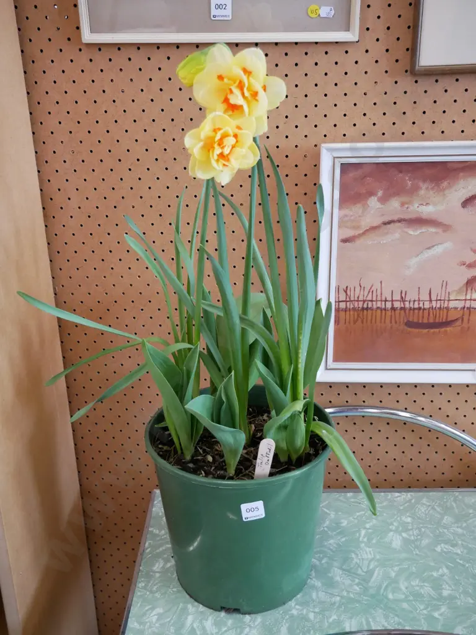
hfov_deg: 39.7
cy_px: 318
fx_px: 660
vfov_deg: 51.4
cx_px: 238
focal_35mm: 36
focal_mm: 18
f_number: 3.9
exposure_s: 1/60
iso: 1600
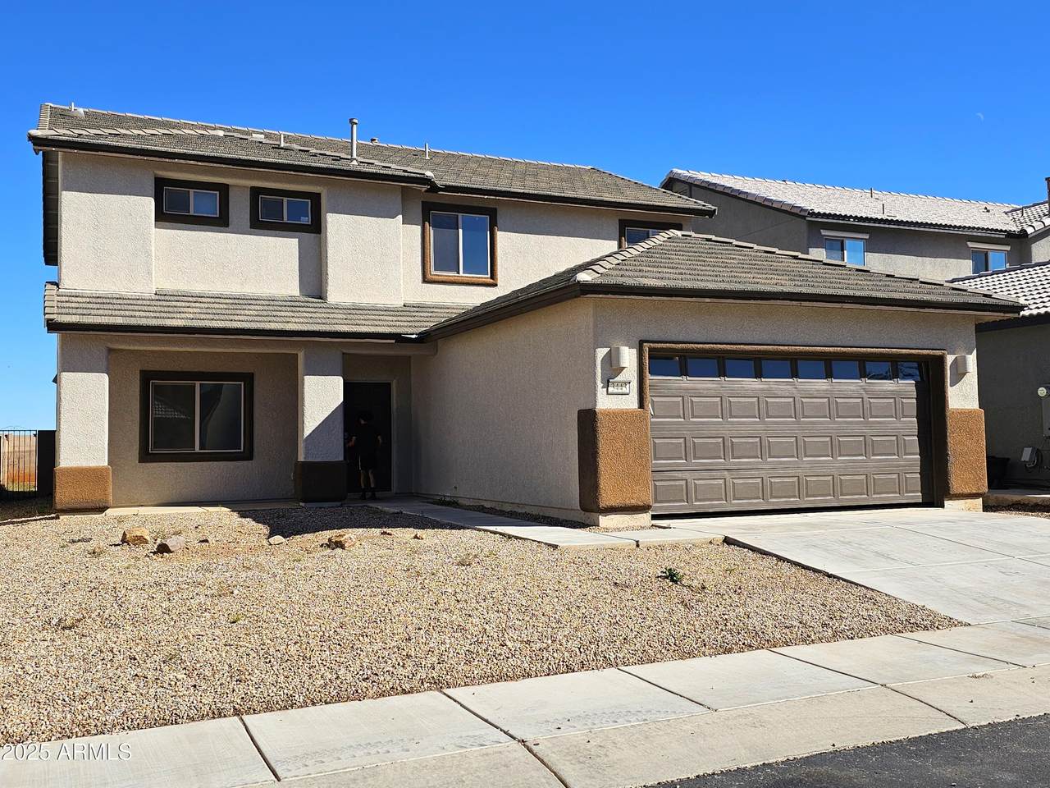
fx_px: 698
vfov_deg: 58.9
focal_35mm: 23
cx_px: 525
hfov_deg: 73.9
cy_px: 394
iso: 10
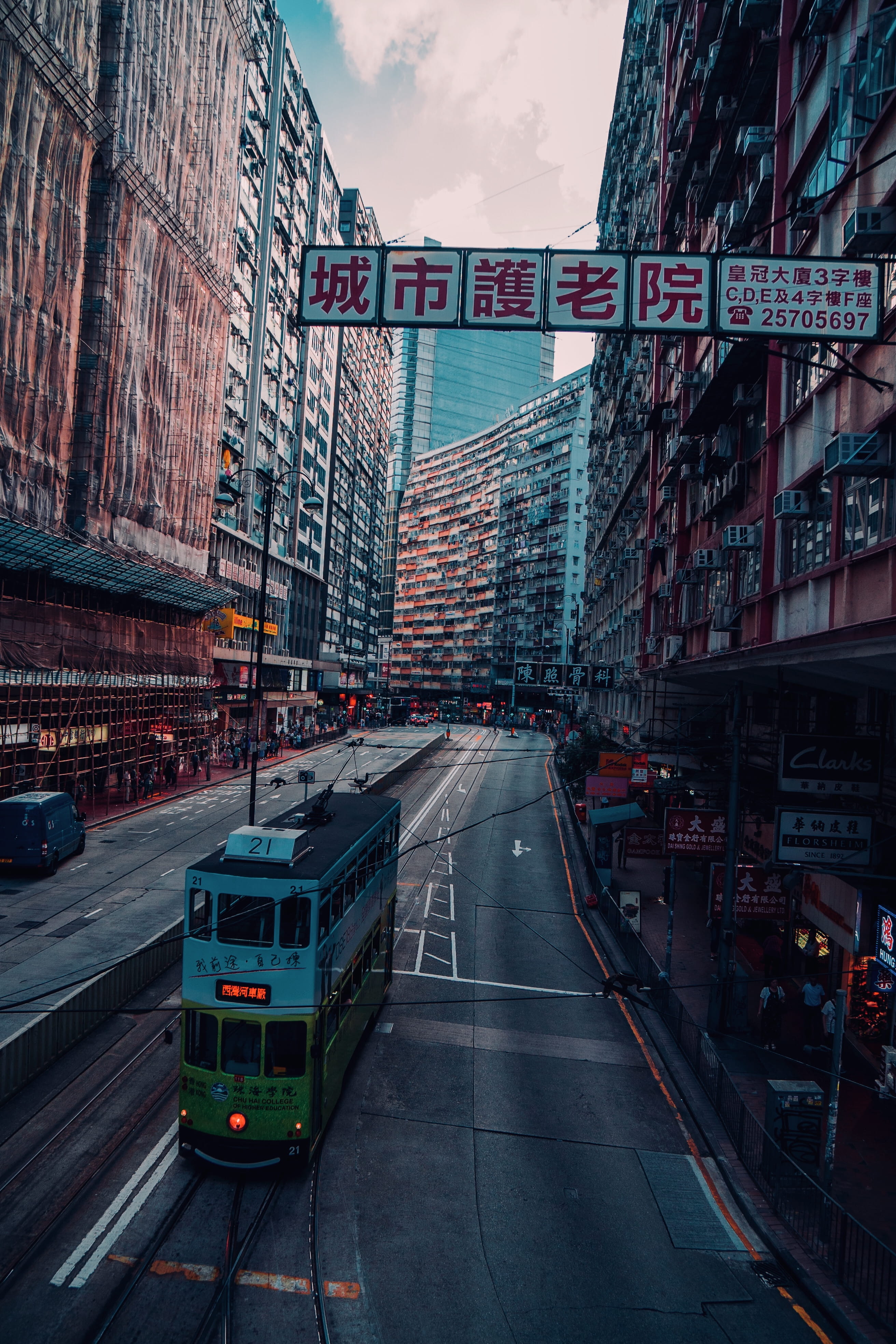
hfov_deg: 53.1
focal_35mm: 24
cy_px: 672
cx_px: 448
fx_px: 896
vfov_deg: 73.7
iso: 200
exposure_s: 1/160
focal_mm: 16
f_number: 4.5
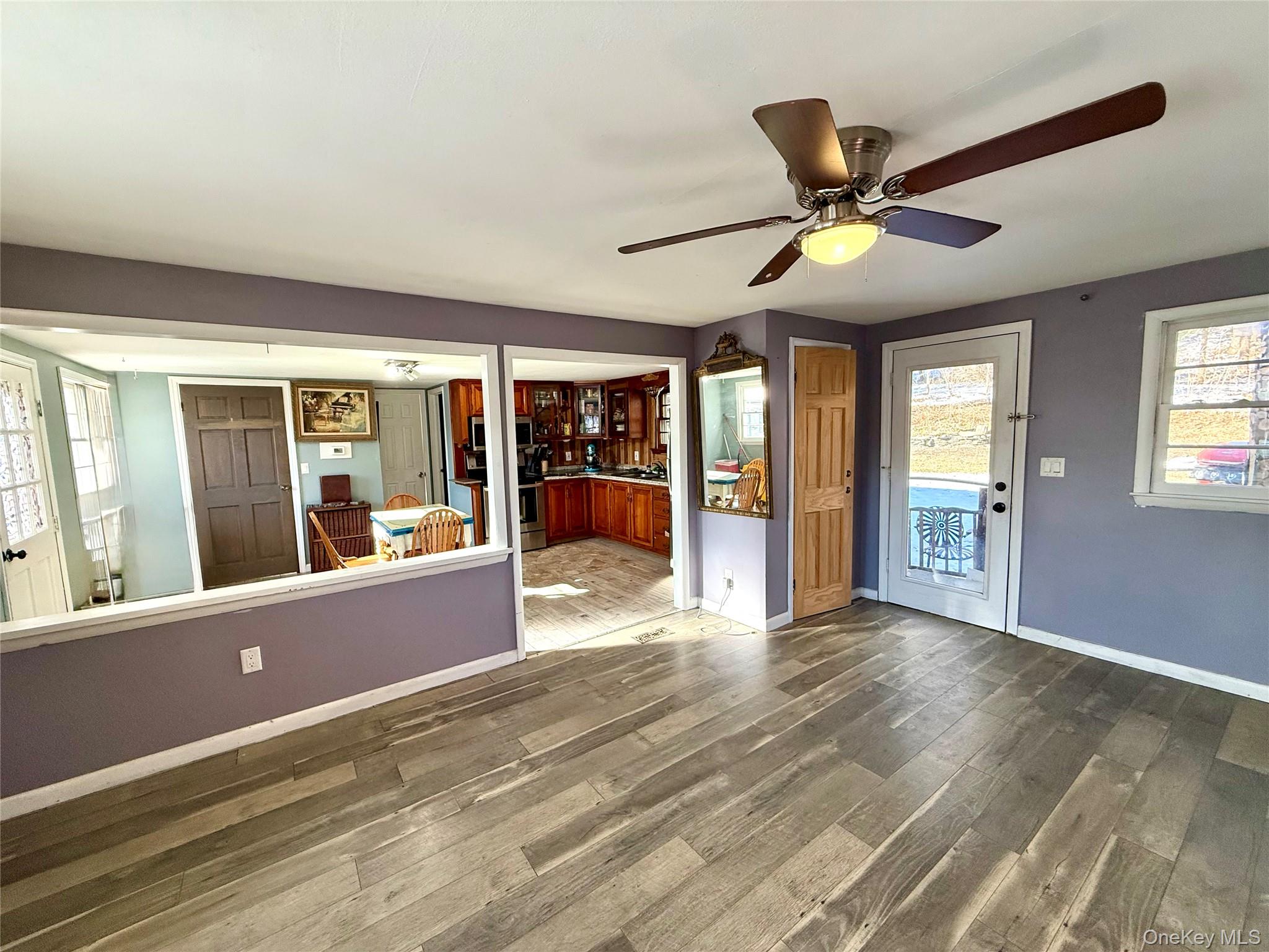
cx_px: 634
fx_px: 513
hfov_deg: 102.1
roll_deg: +1.8
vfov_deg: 85.7
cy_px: 476
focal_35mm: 14
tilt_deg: -4.4
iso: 160
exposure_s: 1/120
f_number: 2.2
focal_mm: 2.22
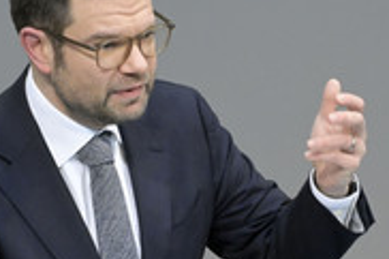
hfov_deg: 2.1
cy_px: 231
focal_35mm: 990
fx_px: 10688
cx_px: 230
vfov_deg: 1.4
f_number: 5.6
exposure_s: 1/320
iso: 16000
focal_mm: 400
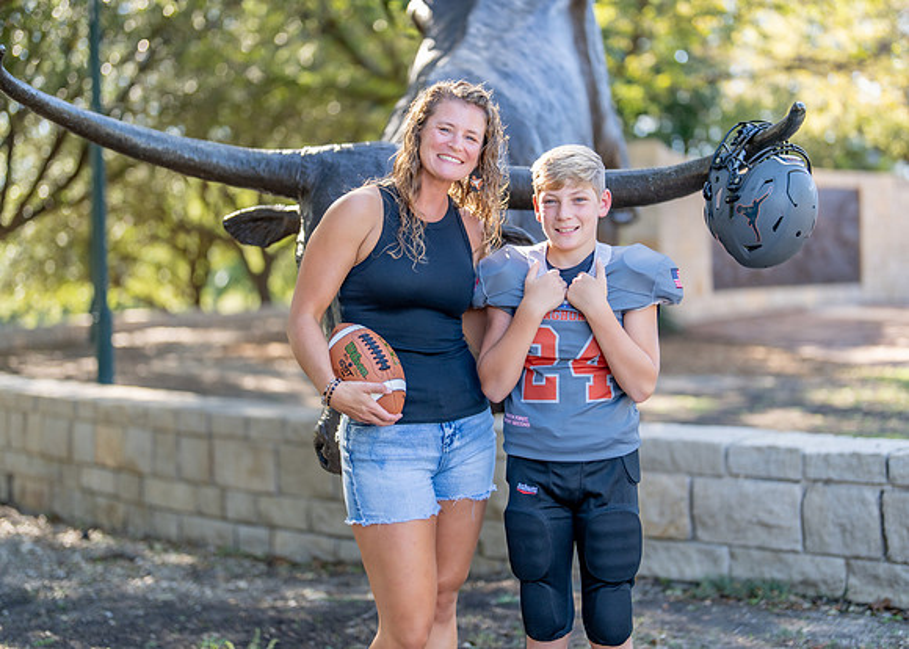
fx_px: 1489
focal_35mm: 58
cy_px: 300
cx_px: 460
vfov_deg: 24.6
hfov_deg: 33.9
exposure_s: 1/1000
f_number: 1.2
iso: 100
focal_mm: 50
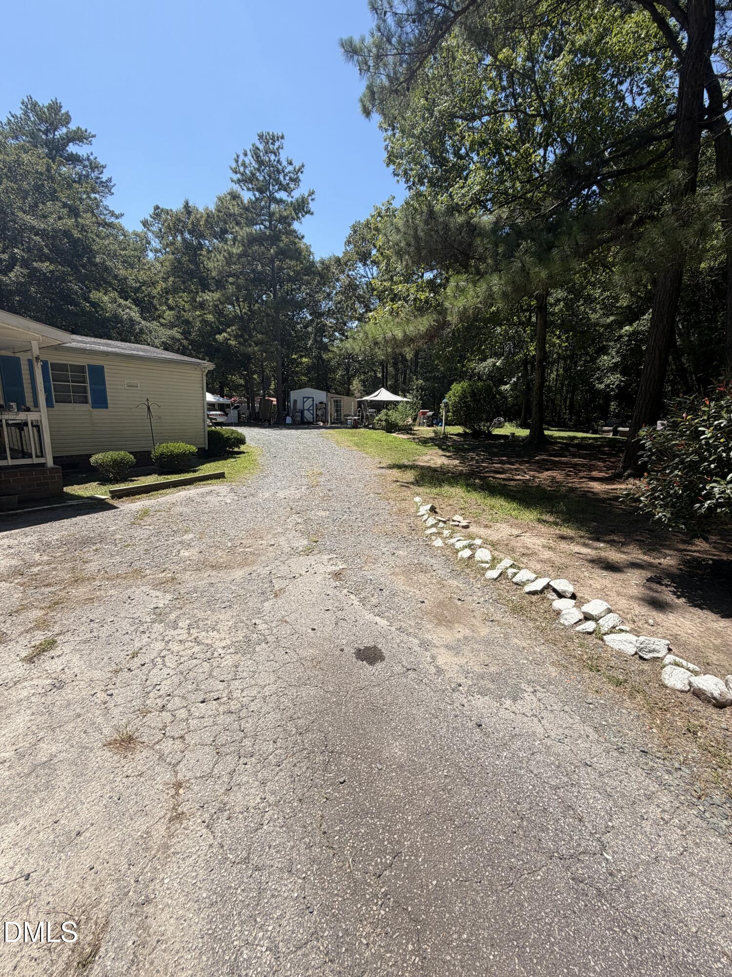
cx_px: 366
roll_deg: -1.8
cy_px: 488
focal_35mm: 14
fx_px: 395
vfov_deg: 102.1
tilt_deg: -11.3
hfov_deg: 85.7
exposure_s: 1/770
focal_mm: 2.22
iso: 25
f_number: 2.2
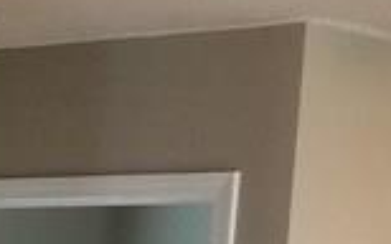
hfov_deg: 10.5
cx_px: -401
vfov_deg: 6.7
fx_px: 1949
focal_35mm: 183
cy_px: 615
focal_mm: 4.3
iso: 200
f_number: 1.7
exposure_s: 1/30
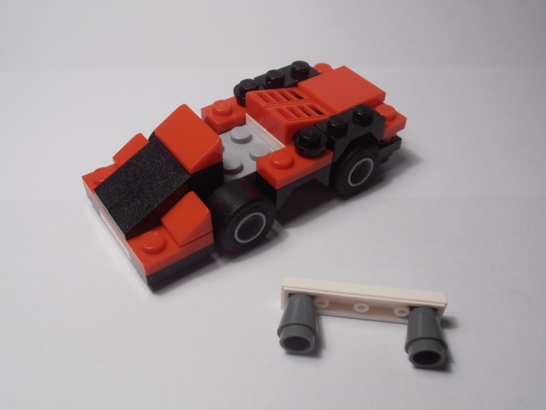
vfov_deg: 38.7
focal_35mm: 37
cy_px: 205
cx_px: 273
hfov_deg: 50.1
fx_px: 584
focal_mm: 6.61
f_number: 3.9
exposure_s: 1/60
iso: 80
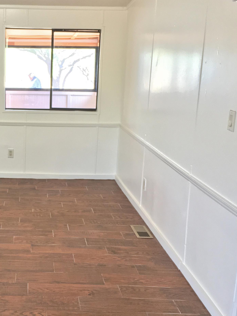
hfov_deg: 29.8
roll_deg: -1.8
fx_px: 429
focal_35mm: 47
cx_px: 34
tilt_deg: -10.4
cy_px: 140
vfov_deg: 40.4
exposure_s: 1/30
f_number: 2.2
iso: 80
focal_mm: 4.15
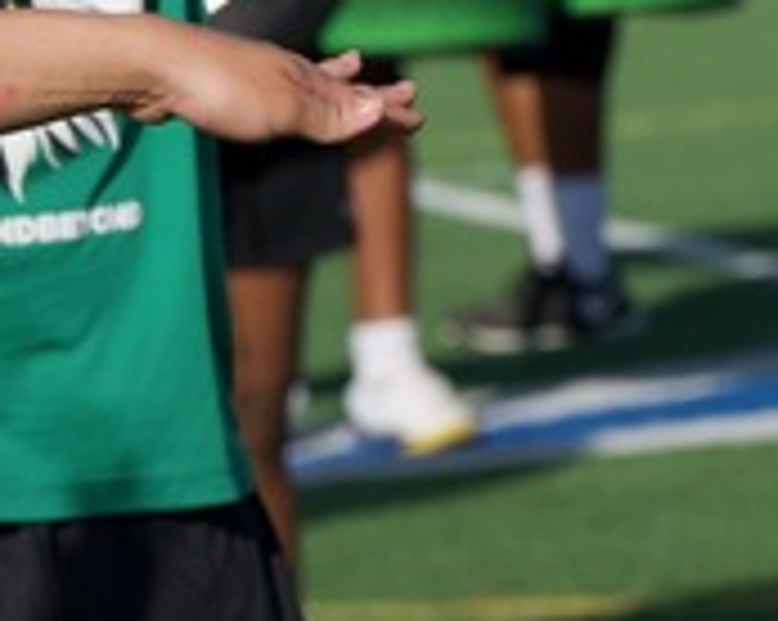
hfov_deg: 2.6
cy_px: -142
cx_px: -1187
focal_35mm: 749
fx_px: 17227
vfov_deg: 2.1
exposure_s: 1/2000
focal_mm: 135
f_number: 8
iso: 640
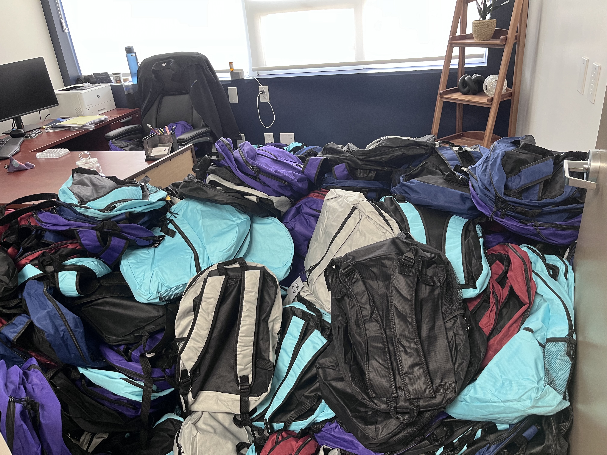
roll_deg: +5.9
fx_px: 456
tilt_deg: -25.6
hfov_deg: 67.3
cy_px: 228
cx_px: 304
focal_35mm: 26
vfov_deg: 53.1
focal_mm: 5.1
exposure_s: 1/60
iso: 250
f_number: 1.6
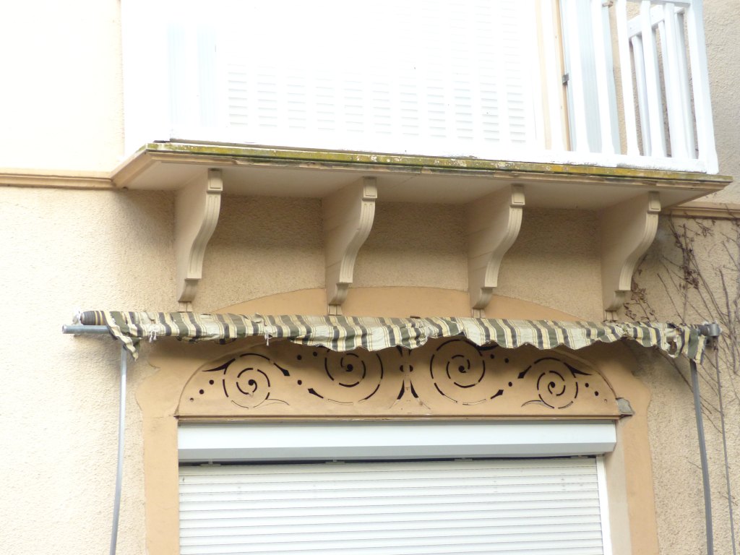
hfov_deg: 24.4
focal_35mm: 80
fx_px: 1710
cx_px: 370
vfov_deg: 18.4
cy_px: 278
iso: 200
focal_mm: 13.5
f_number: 2.8
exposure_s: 1/125
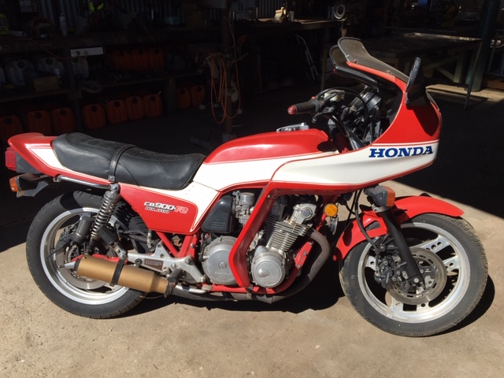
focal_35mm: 29
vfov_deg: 48.2
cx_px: 252
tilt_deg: -25.0
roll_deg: -1.2
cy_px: 189
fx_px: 422
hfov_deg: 61.7
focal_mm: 4.15
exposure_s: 1/1508
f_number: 2.2
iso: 25
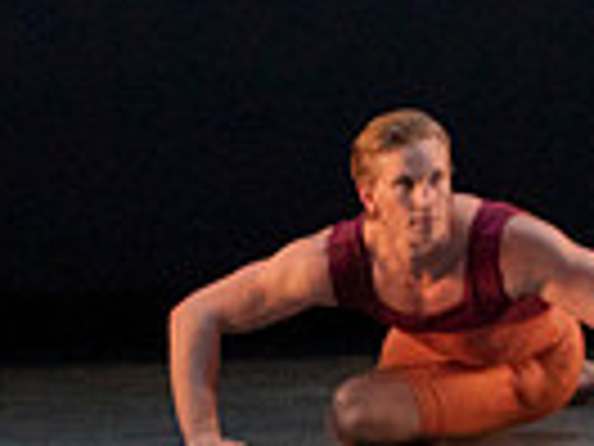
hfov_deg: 1.5
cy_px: 232
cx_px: 850
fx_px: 23097
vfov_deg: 1.1
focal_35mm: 1346
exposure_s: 1/400
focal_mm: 318
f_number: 5.6
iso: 6400
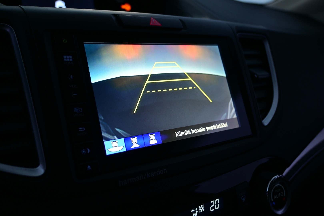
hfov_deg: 58.3
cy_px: 108
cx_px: 162
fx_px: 290
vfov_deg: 40.8
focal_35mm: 32
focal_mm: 21.5
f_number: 4
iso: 250
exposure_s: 1/30
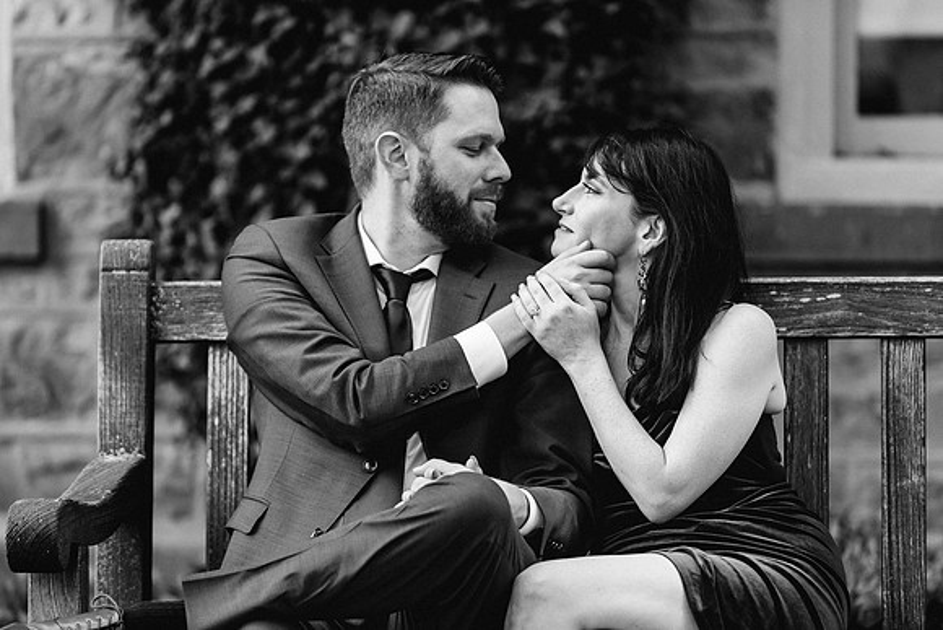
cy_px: 312
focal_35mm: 180
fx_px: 4719
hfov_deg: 11.4
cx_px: 477
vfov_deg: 7.6
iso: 800
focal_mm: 175
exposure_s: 1/400
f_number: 3.2
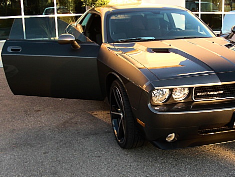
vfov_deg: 29.7
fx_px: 333
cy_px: 93
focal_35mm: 49
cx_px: 152
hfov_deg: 38.5
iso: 50
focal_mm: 6.3
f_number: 2.8
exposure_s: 1/60
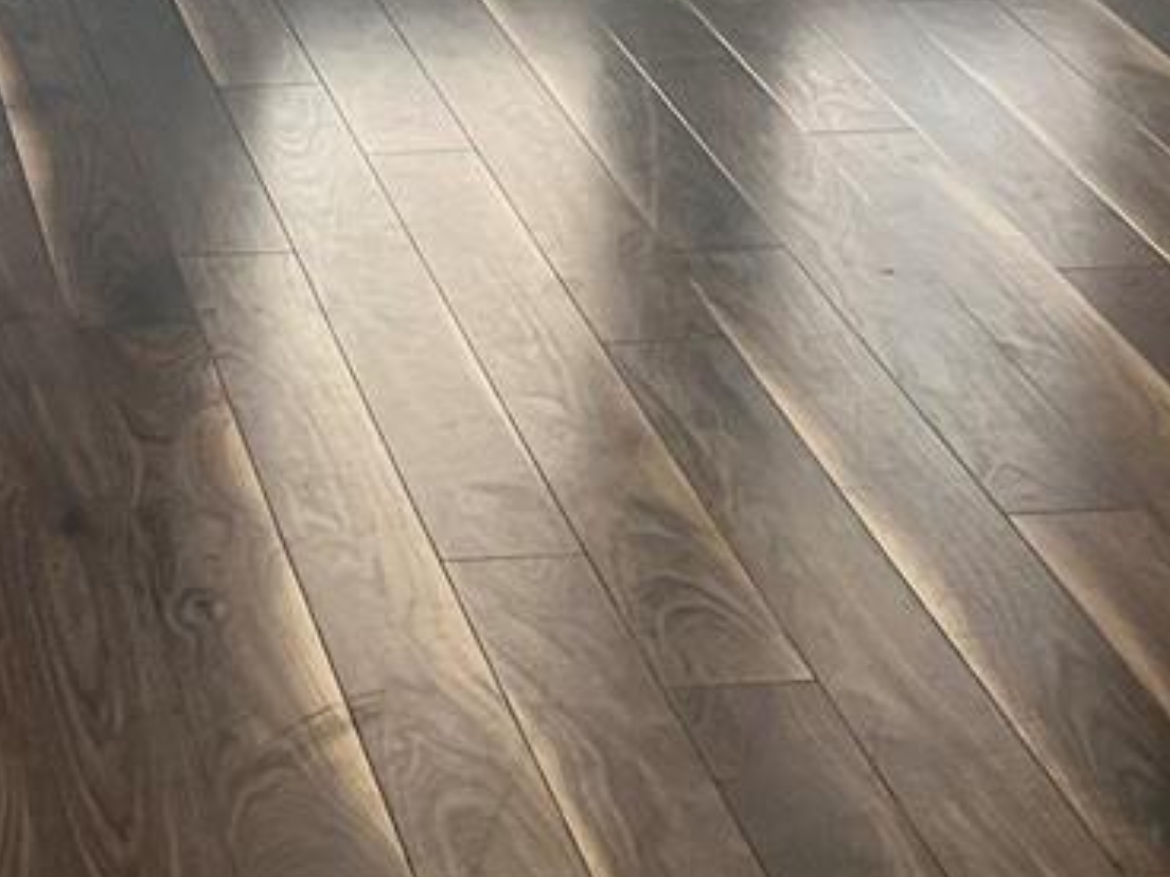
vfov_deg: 11.9
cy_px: -810
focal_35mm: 113
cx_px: 79
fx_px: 3819
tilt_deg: -5.7
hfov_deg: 17.1
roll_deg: +0.6
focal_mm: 5.7
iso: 125
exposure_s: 1/87
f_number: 1.5
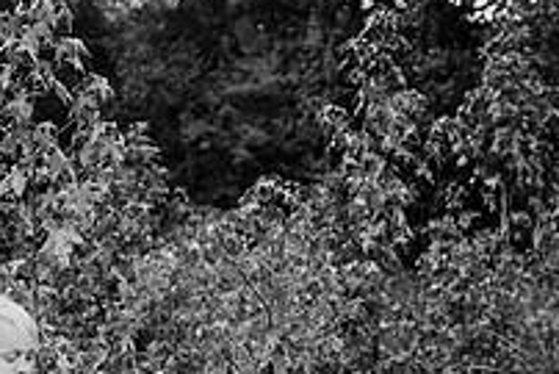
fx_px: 1072
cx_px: 196
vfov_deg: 18.8
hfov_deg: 29.1
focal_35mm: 69
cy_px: 431
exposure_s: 1/800
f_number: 2.5
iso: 200
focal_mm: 24
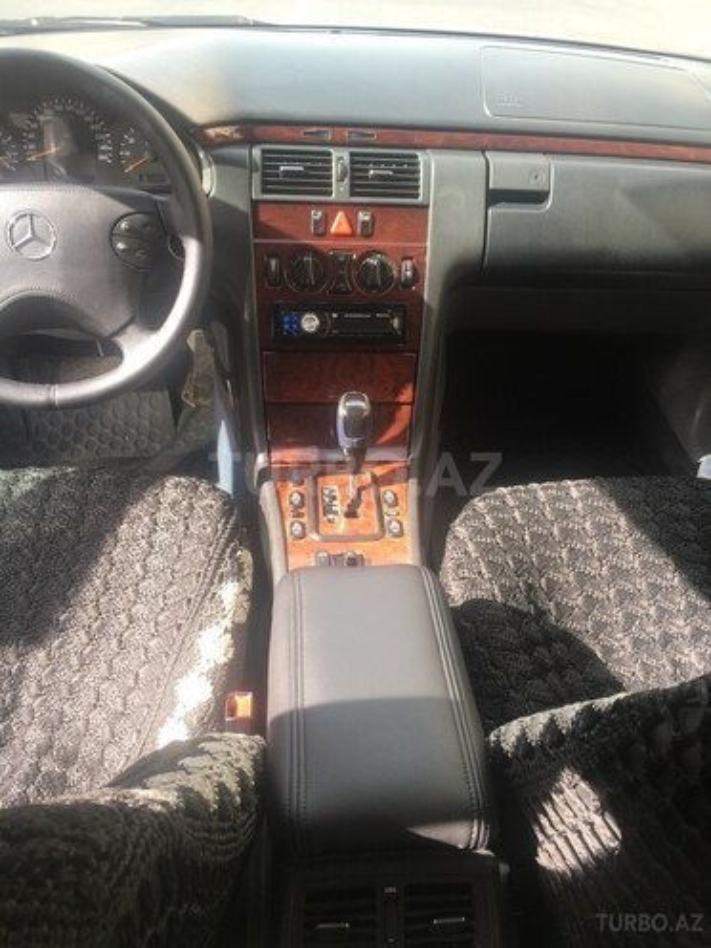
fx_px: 794
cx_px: 356
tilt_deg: -37.6
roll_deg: -4.0
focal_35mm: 29
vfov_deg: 61.7
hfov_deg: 48.2
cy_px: 474
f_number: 2.2
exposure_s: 1/100
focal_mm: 4.15
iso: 25
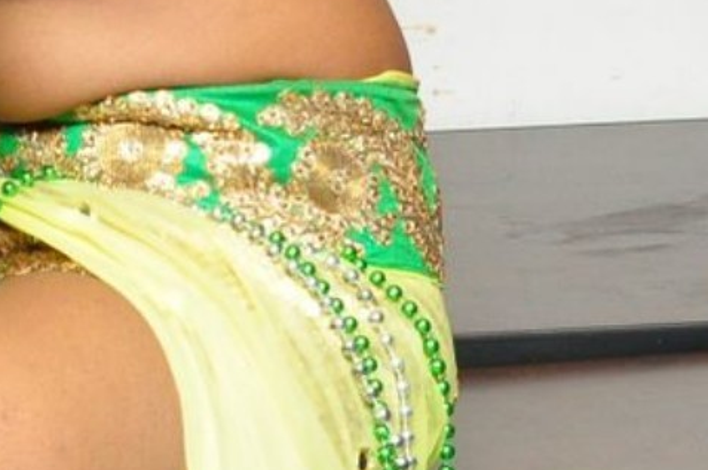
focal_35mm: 213
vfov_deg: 6.3
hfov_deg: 9.4
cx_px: -347
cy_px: -295
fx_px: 4185
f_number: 8
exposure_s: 1/125
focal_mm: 30
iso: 1600
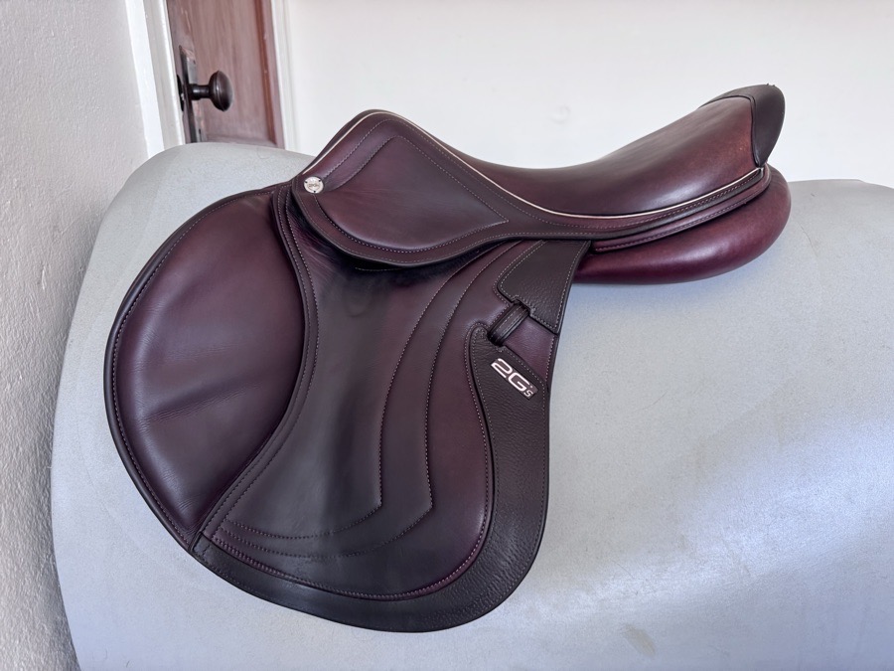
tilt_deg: -15.5
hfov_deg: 71.6
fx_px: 620
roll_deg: +2.3
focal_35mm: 24
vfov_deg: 56.8
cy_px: 336
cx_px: 447
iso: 200
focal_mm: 6.76
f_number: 1.78
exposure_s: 1/101
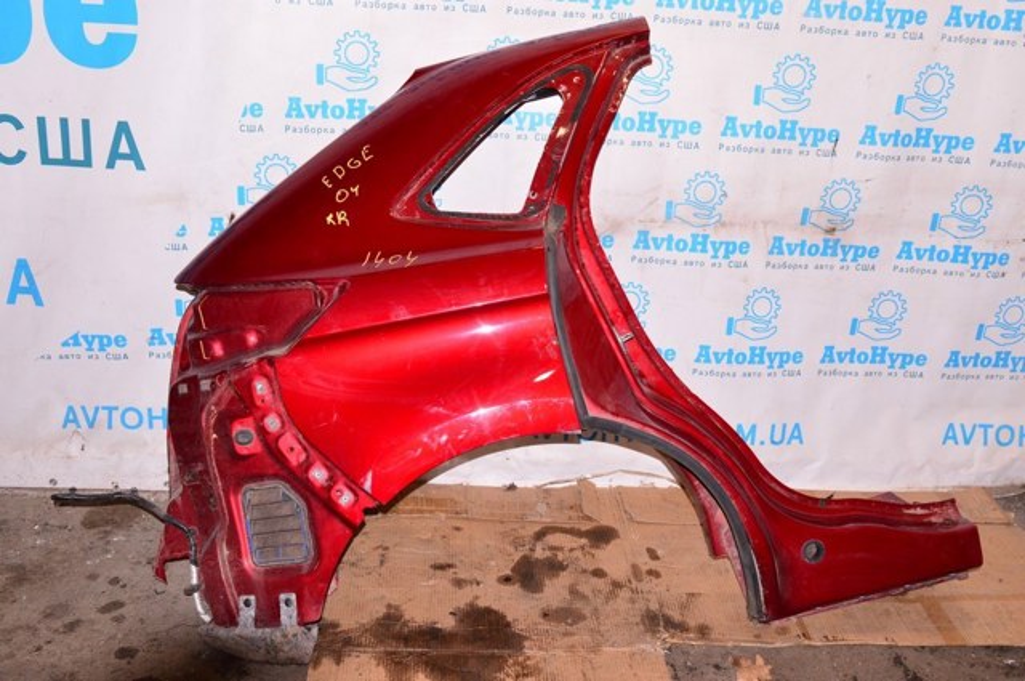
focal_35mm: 36
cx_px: 512
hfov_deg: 53.2
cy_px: 340
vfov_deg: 36.8
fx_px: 1024
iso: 1600
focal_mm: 24
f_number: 8
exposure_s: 1/200
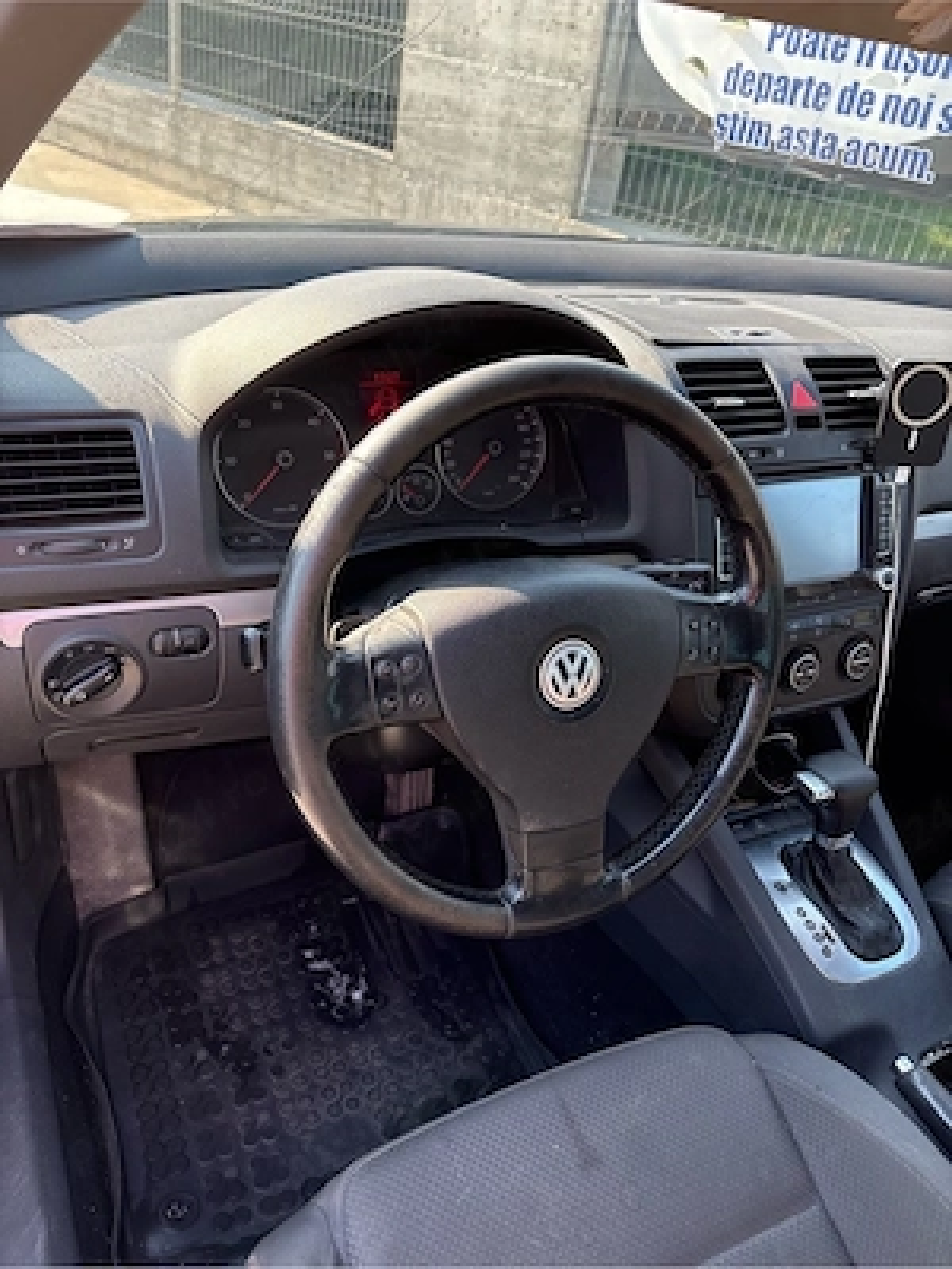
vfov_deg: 67.3
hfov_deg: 53.1
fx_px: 953
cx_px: 476
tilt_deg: -32.3
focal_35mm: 26
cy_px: 634
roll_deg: -9.6
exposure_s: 1/289
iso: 64
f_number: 1.6
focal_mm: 5.96
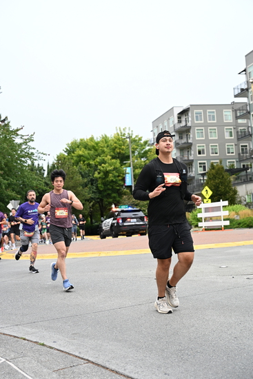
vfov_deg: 41.1
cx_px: 126
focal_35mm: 48
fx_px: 506
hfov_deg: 28.1
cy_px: 190
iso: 1600
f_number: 4
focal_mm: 48
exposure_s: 1/800
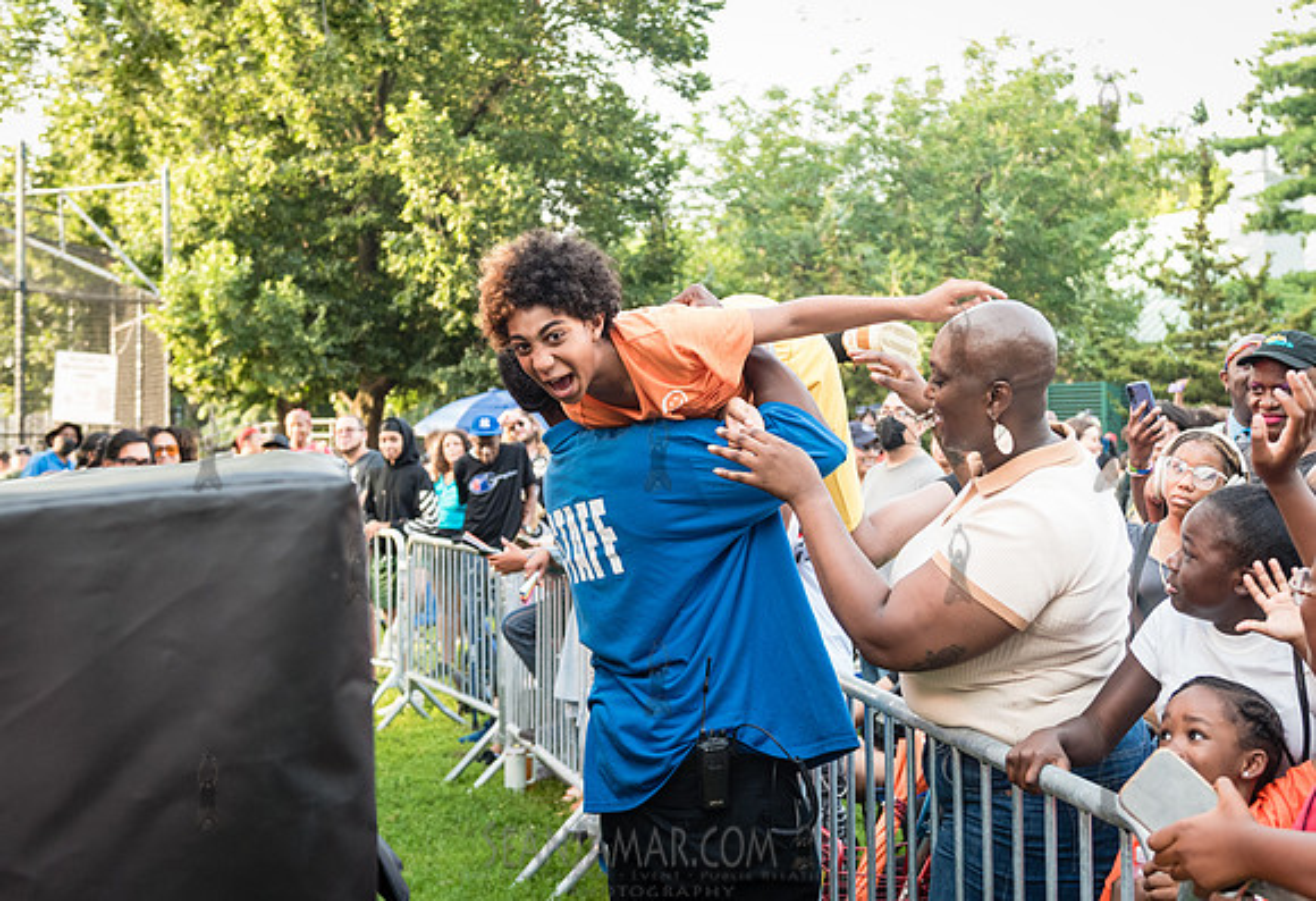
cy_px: 350
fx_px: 2096
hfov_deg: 34.8
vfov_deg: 24.2
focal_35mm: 57
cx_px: 732
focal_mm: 42
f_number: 3.2
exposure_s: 1/500
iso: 1000
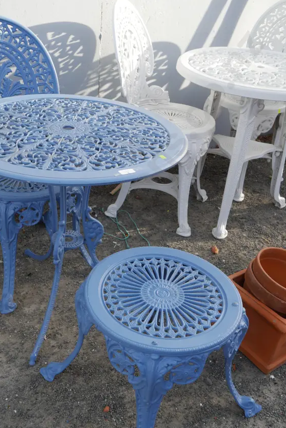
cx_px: 100
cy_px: 246
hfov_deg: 34.8
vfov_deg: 50.5
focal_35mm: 38
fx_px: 453
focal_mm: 15
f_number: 5.6
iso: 200
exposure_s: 1/200
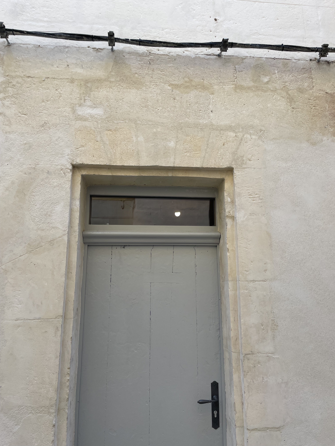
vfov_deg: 67.3
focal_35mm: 26
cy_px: 223
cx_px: 168
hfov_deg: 53.1
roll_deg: +0.3
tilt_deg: +12.4
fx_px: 335
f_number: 1.6
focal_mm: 4.2
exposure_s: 1/432
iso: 32
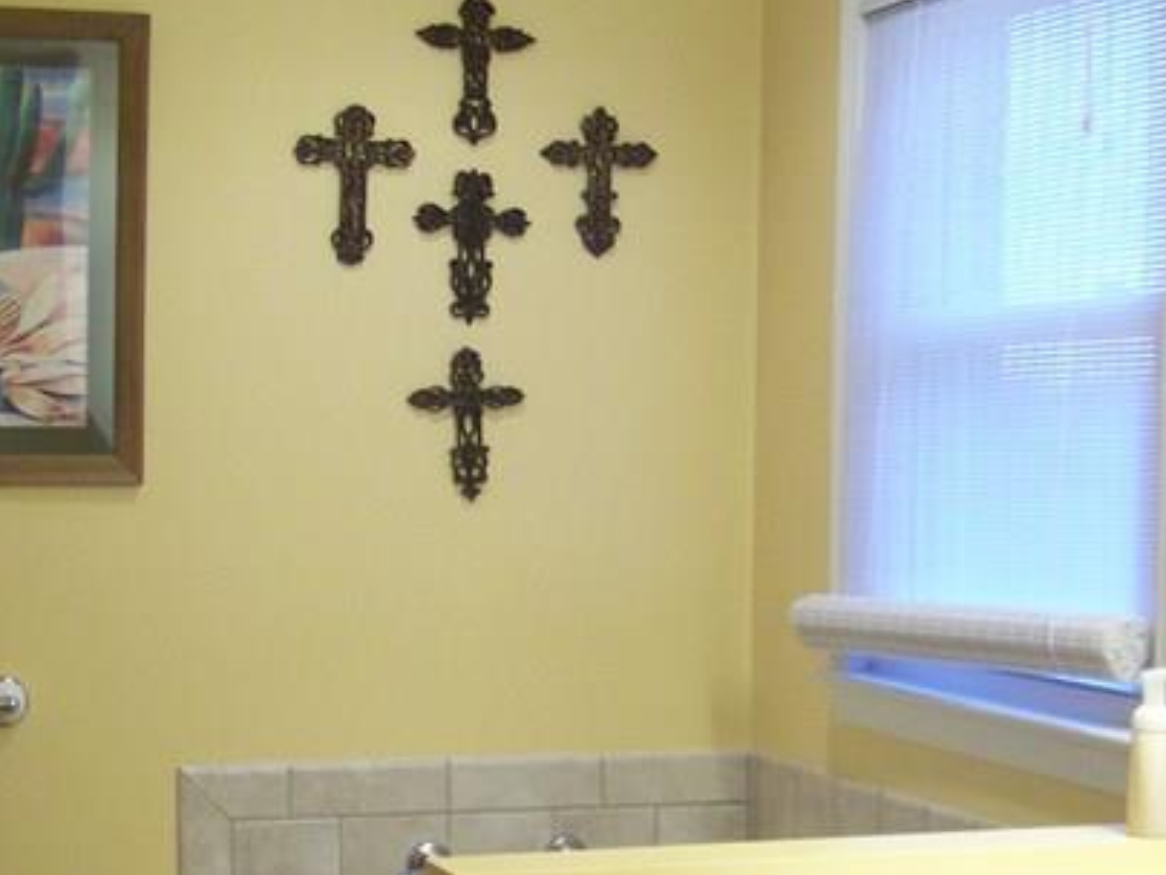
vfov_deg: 16.2
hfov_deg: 21.3
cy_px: 590
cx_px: 941
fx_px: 3066
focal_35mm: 91
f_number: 2.8
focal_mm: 5.85
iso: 165
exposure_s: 1/30
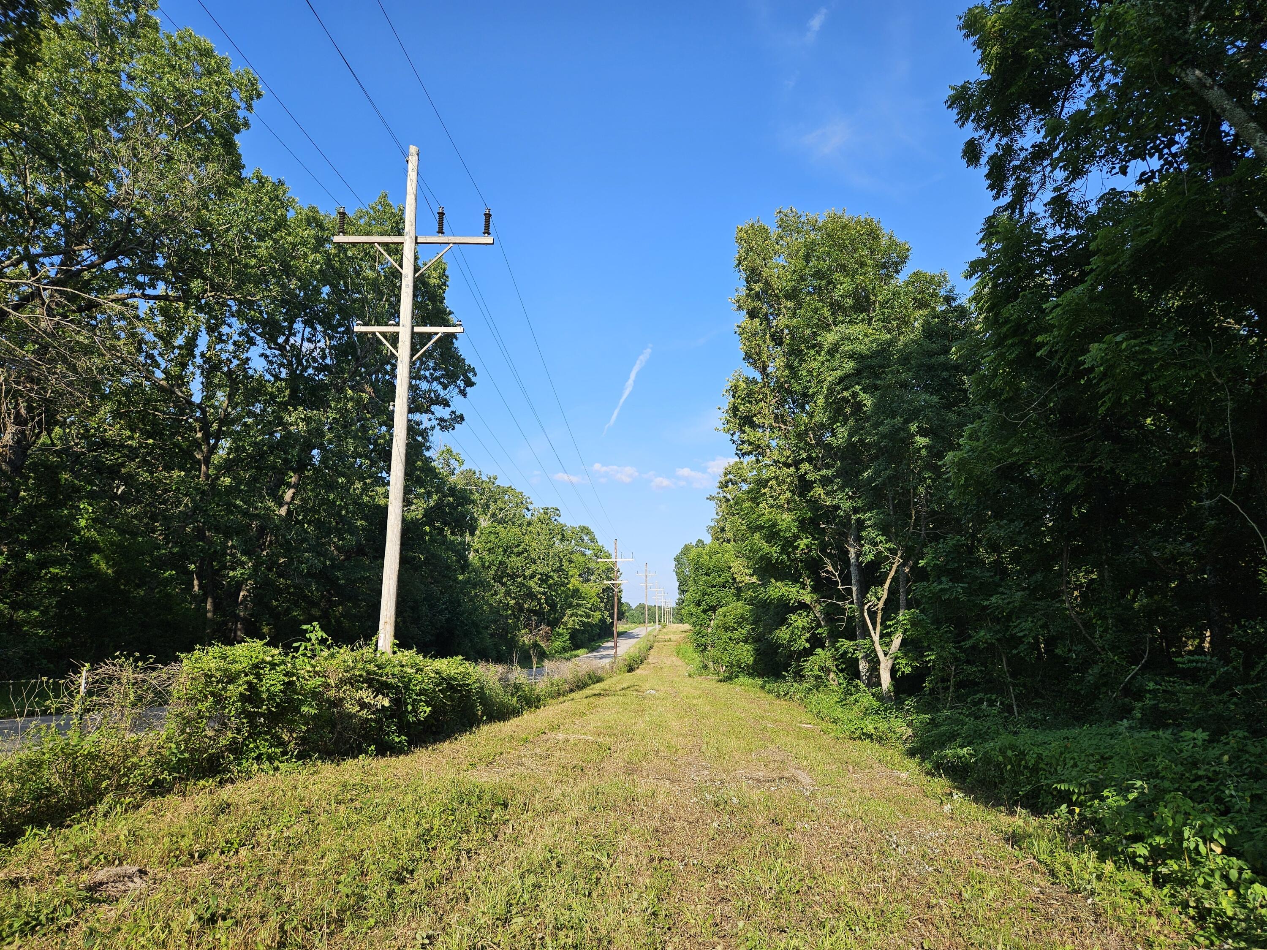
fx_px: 842
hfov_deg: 73.9
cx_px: 634
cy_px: 475
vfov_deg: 58.9
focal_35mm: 23
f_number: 1.8
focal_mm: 5.4
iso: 25
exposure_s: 1/1148
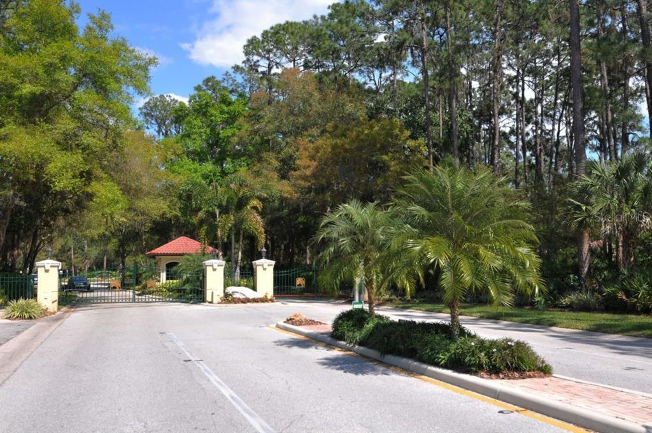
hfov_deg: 53.2
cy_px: 216
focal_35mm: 36
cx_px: 326
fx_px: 651
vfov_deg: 36.8
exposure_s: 1/320
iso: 250
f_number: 9
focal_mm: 24
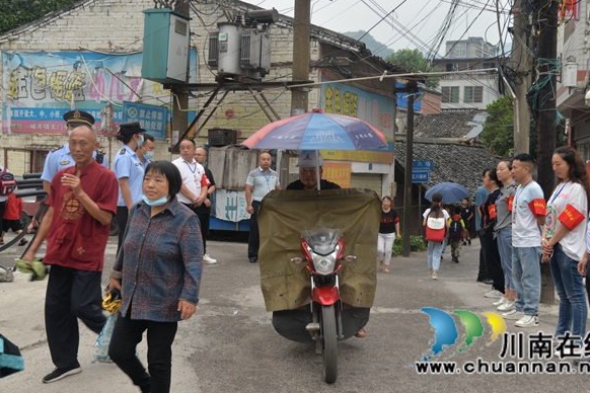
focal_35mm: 44
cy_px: 187
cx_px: 313
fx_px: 721
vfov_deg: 30.5
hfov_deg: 44.5
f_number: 4.5
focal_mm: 40
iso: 400
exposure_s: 1/80
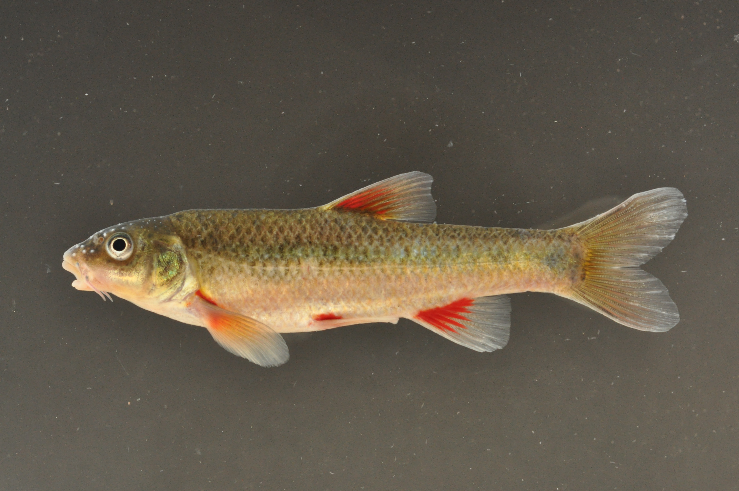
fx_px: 1845
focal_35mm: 90
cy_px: 246
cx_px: 370
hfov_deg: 22.6
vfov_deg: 15.2
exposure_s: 1/15
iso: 1000
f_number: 10
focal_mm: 60
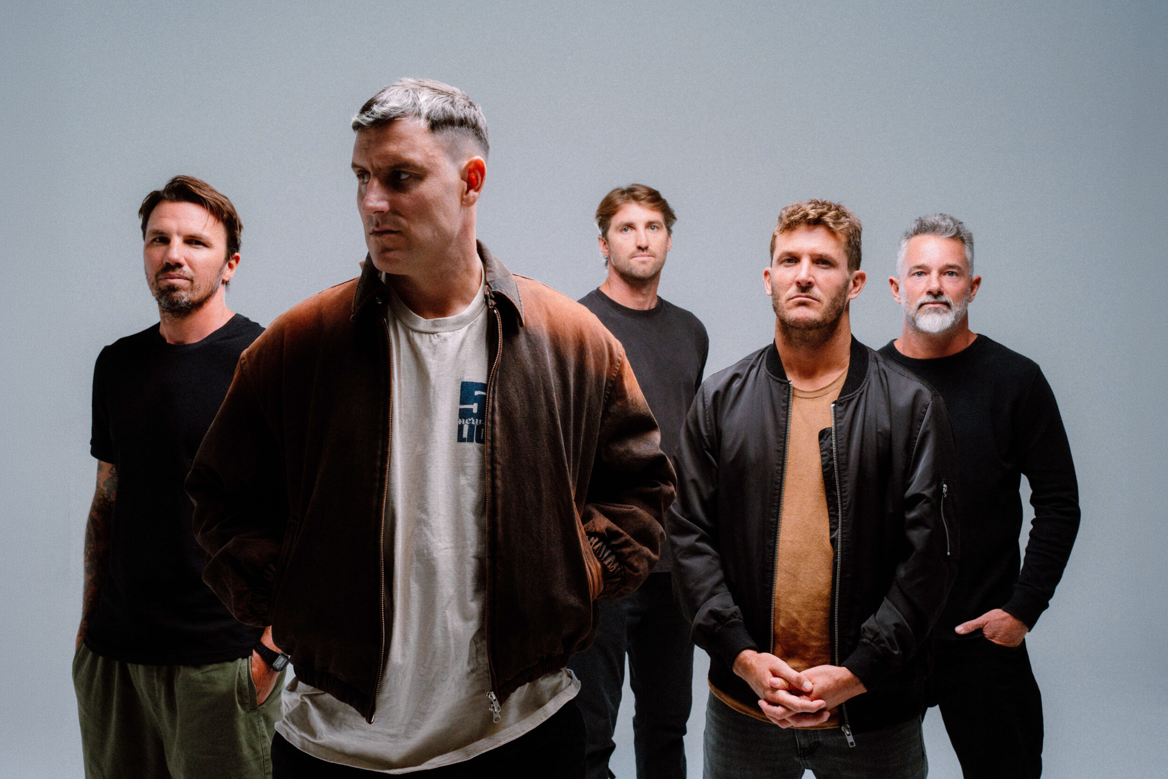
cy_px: 398
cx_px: 579
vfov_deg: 30.5
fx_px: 1427
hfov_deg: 44.5
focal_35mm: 44
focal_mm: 43
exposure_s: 1/100
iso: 400
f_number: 10
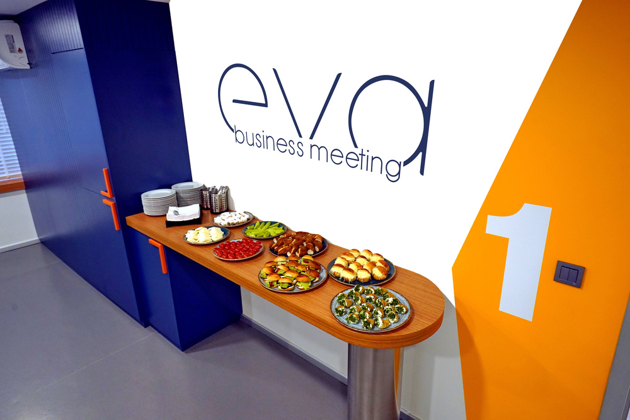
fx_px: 385
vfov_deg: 57.2
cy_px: 210
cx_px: 315
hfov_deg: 78.6
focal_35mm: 22
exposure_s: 1/100
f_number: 7.1
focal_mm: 22
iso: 3200
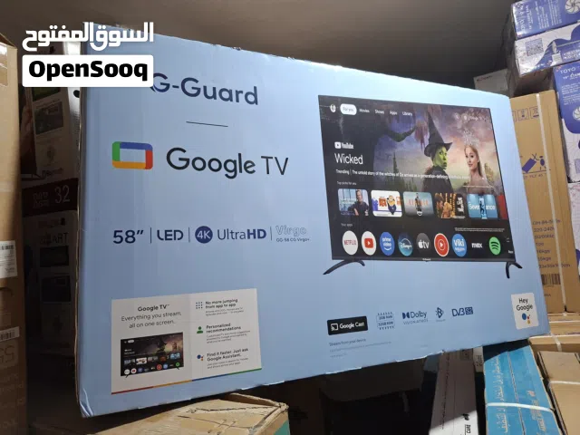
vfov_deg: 58.9
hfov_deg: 73.9
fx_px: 385
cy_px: 218
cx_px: 290
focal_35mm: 23
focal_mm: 5.54
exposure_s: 1/100
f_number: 1.8
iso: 250
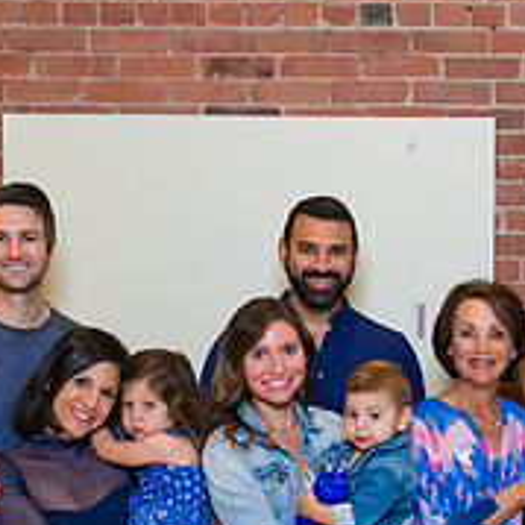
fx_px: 1699
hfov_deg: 17.3
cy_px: 452
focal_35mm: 99
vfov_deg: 17.4
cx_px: 477
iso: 1250
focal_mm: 32
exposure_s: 1/200
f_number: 3.2
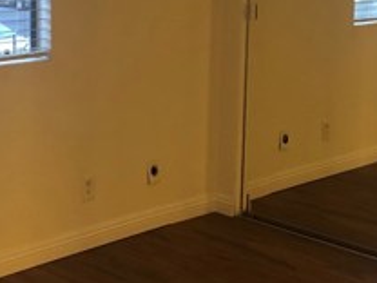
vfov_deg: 17.1
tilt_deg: -8.3
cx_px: 170
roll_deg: -0.3
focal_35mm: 86
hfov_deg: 22.8
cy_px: 73
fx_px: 937
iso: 64
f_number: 1.8
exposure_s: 1/15
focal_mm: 3.99
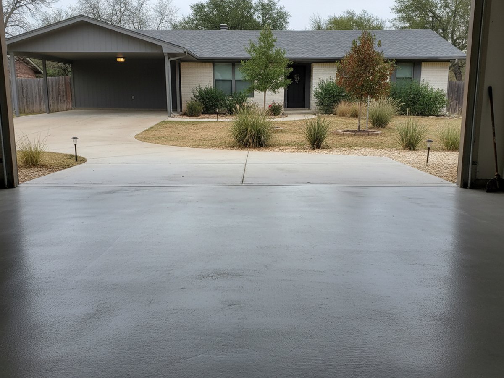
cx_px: 252
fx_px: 335
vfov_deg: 58.9
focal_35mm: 23
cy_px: 189
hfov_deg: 73.9
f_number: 1.8
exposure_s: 1/746
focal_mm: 6.4
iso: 87
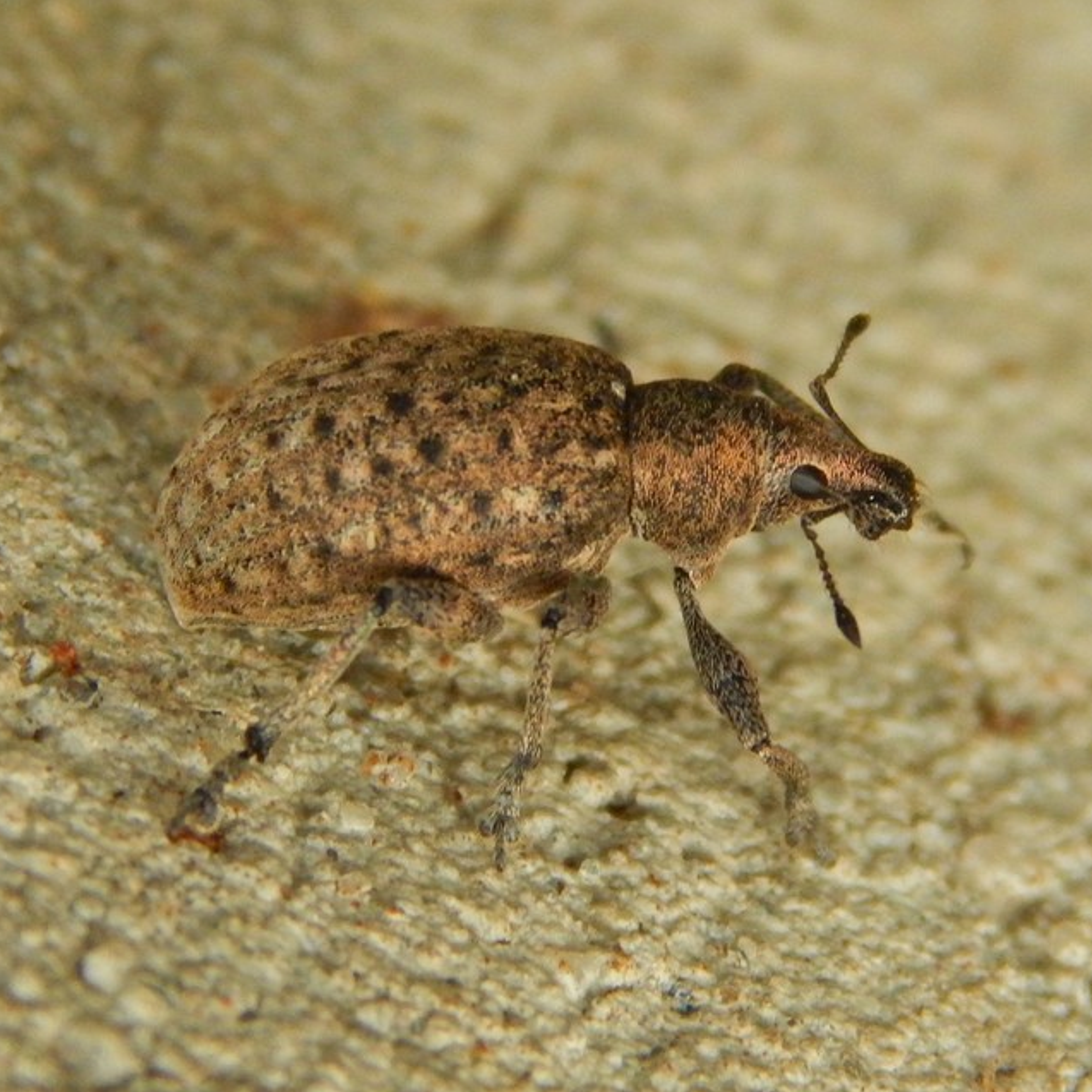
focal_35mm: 155
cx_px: 532
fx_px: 5532
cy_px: 545
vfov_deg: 11.3
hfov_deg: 11.3
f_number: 4.8
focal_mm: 23.4
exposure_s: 1/200
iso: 400
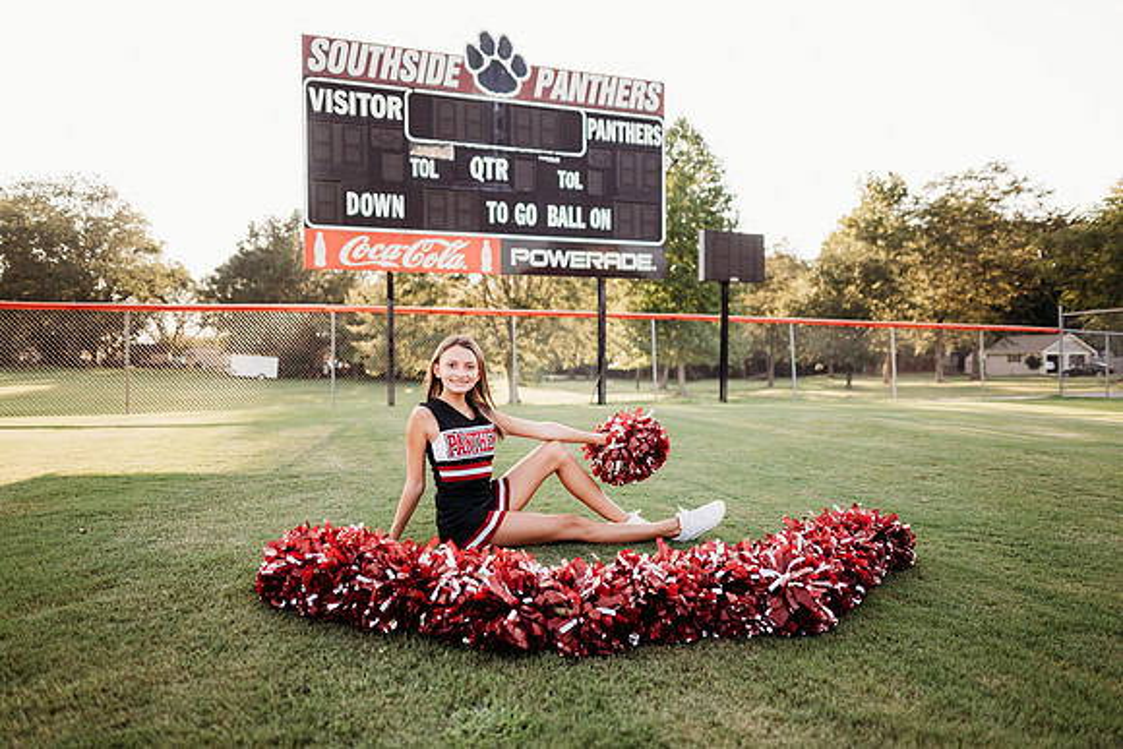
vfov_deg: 53.2
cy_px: 374
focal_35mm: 24
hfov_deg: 73.7
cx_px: 562
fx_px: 749
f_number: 2
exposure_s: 1/500
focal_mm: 24
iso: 125
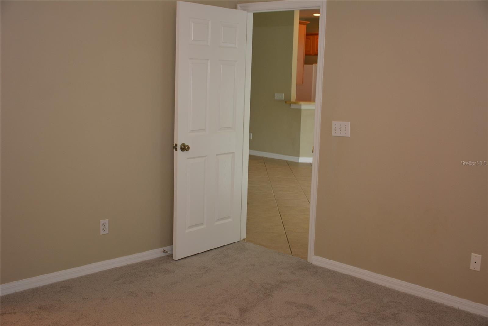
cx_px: 244
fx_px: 610
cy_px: 163
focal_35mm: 45
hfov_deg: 43.6
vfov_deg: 29.9
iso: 320
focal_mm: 30
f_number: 4
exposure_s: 1/60
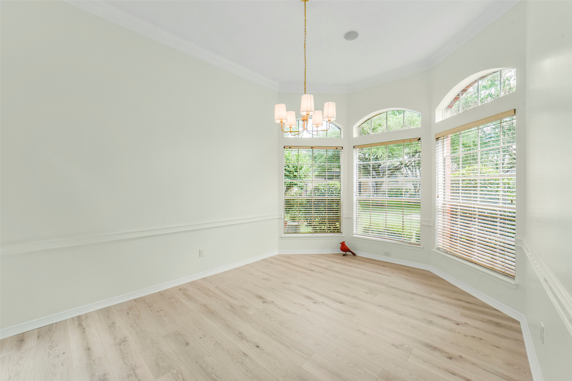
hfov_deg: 104.2
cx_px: 286
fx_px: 222
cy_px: 190
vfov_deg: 81.2
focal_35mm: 14
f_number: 11
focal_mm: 14
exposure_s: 1/80
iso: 500
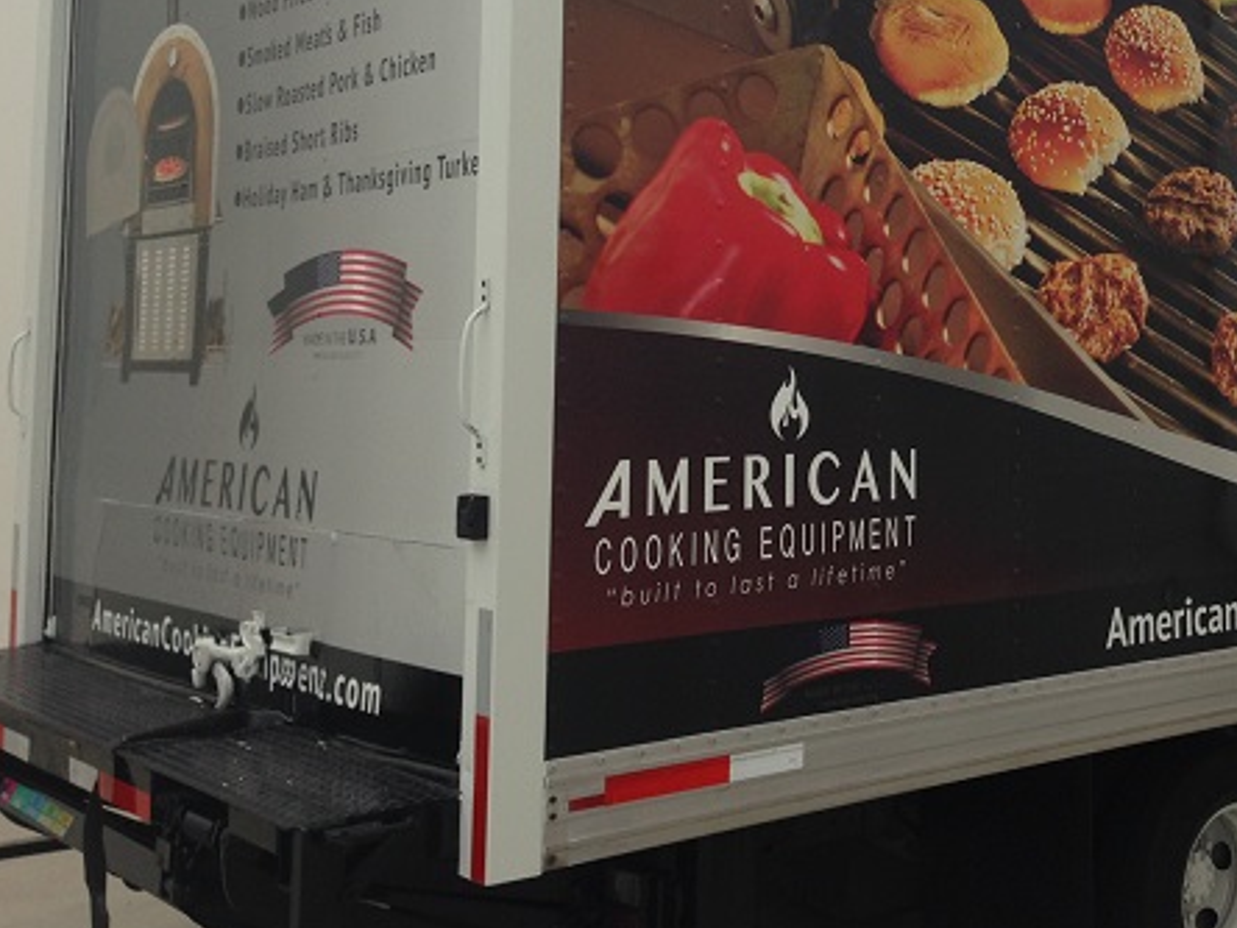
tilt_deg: +3.5
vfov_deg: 27.7
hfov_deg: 36.0
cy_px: 252
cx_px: 919
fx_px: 1858
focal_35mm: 52
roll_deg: -1.3
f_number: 2.4
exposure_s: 1/304
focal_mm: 4.12
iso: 50
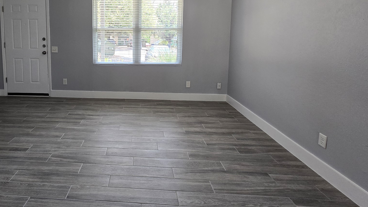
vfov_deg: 55.6
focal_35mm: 19
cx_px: 125
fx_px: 185
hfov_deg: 86.7
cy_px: 53
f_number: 2.2
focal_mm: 2.2
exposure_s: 1/60
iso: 100
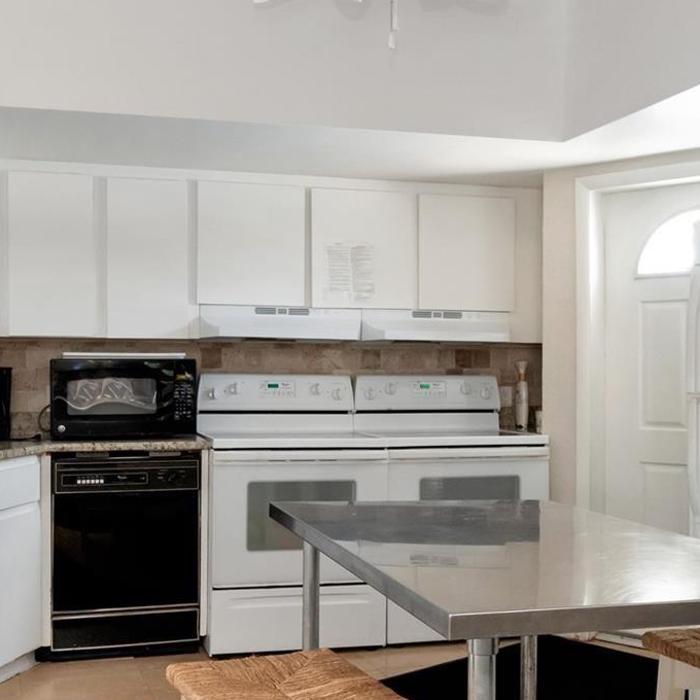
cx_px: 332
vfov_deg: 39.0
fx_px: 961
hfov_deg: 40.0
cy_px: 519
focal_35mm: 42
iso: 1600
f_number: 7.1
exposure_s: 1/15
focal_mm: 14
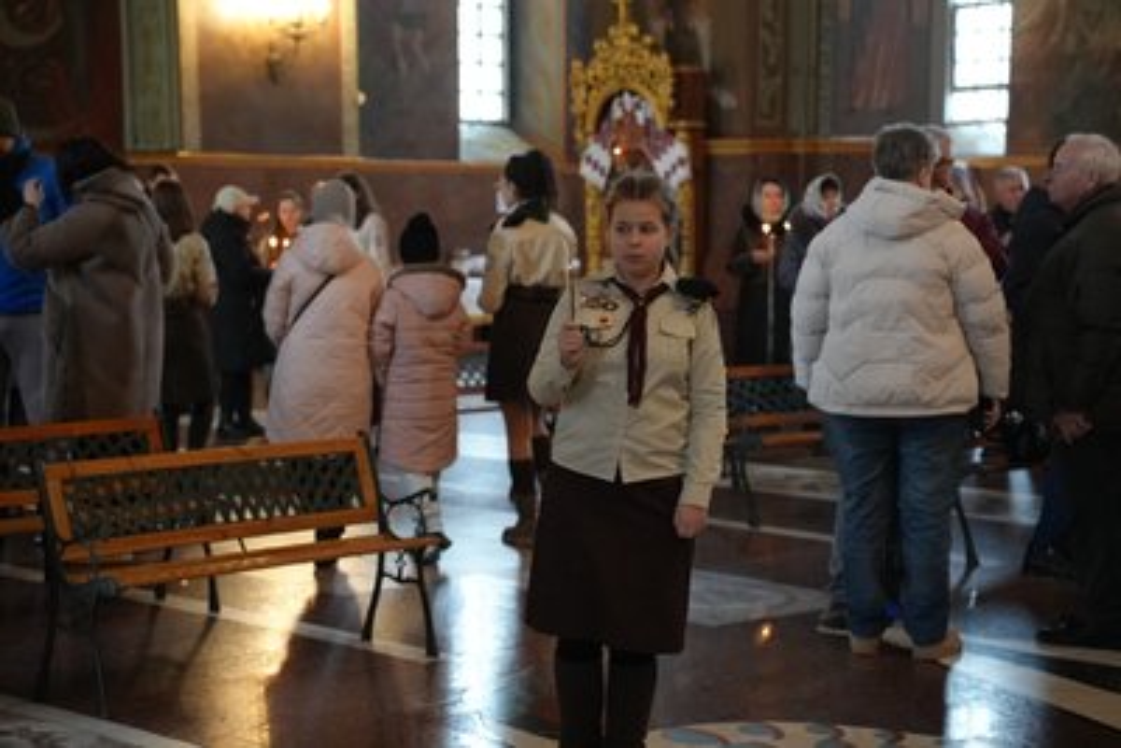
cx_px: 560
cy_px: 374
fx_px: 2336
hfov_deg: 27.0
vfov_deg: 18.2
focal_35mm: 75
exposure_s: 1/160
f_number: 4
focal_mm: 75
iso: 10000
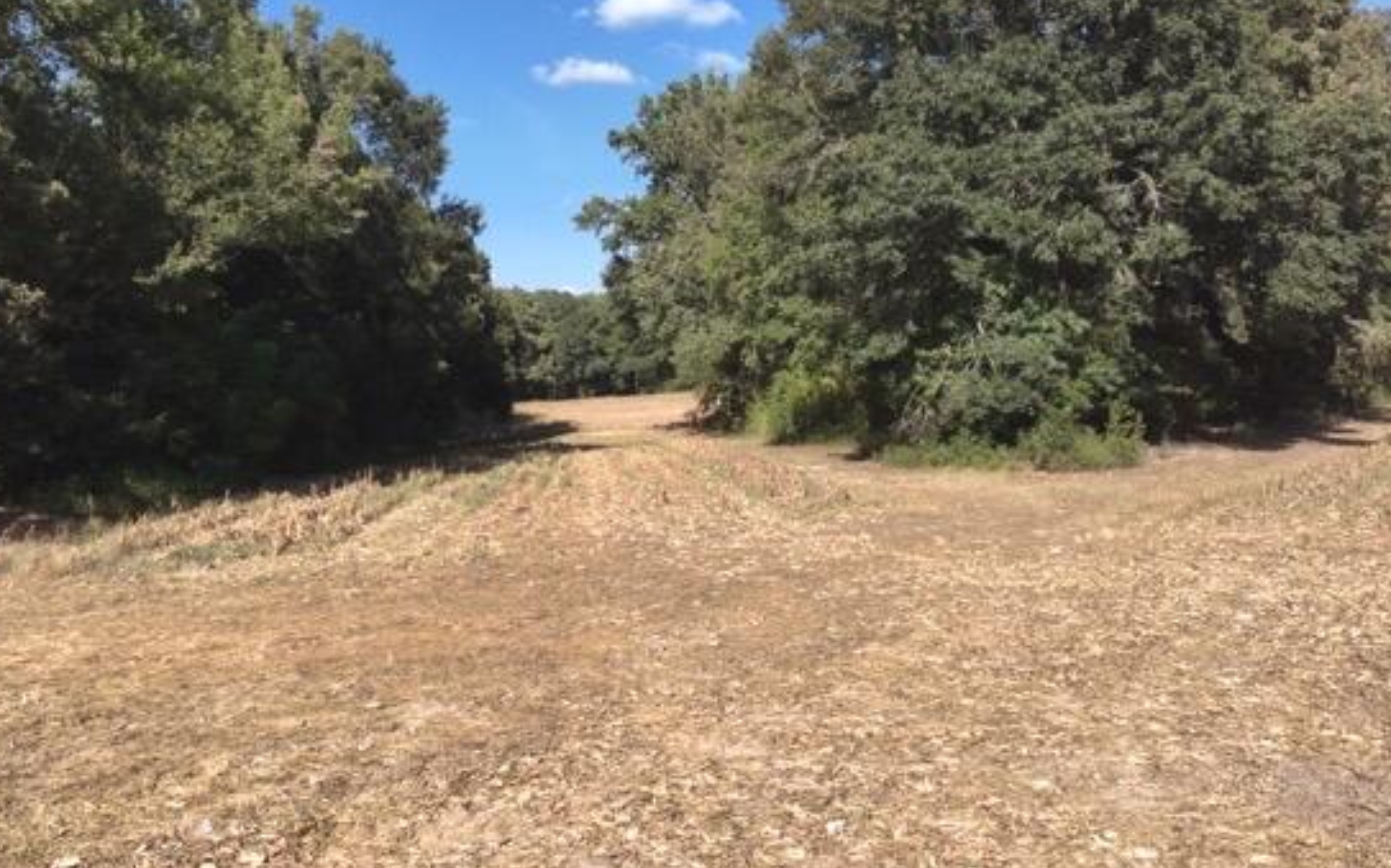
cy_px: 422
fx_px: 1137
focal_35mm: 30
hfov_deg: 62.5
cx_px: 582
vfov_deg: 41.8
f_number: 2.8
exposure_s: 1/725
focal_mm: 4.4
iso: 100
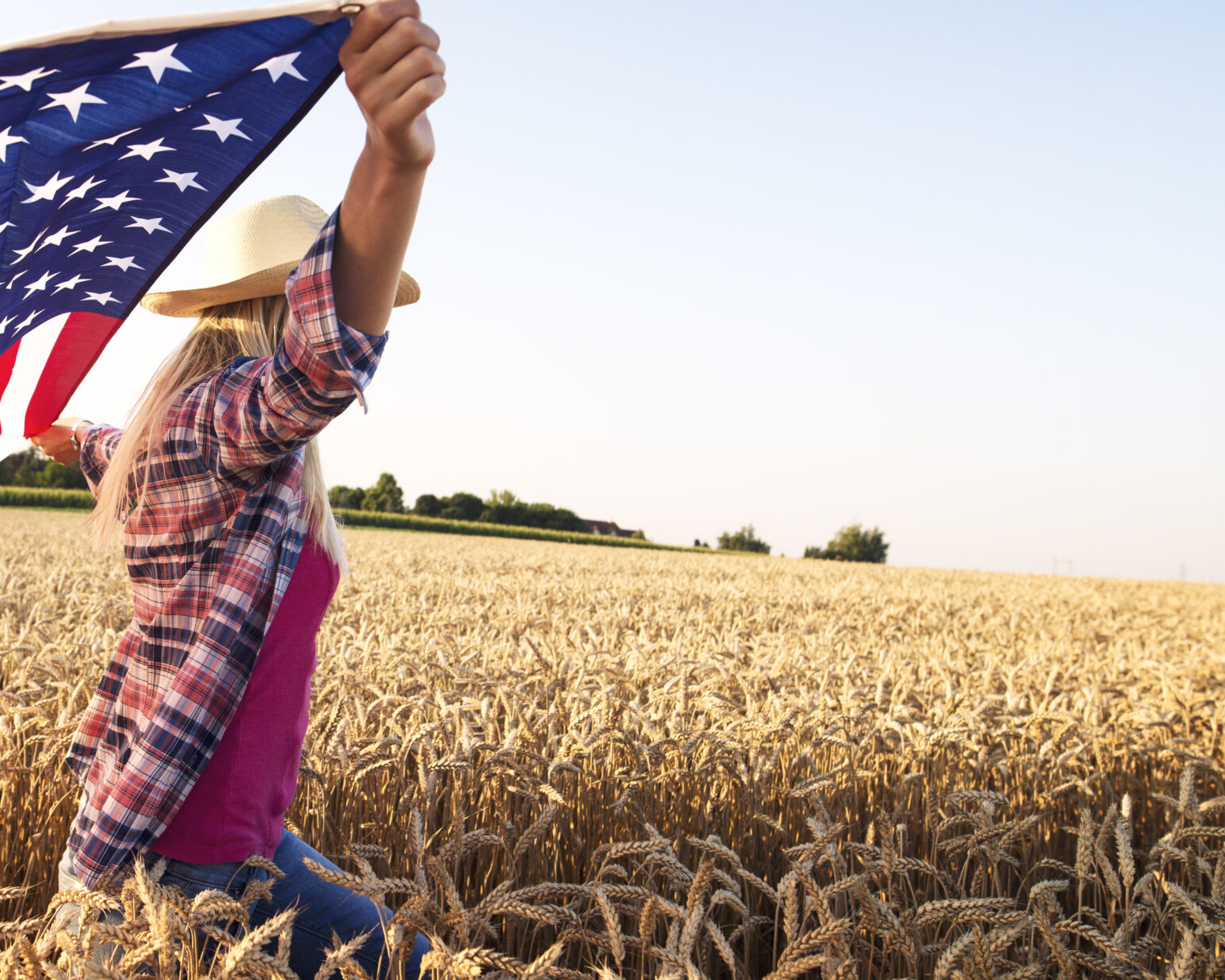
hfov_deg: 55.1
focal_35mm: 31
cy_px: 433
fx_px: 1124
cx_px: 343
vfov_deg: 47.0
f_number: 5
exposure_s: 1/1250
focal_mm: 20
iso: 400
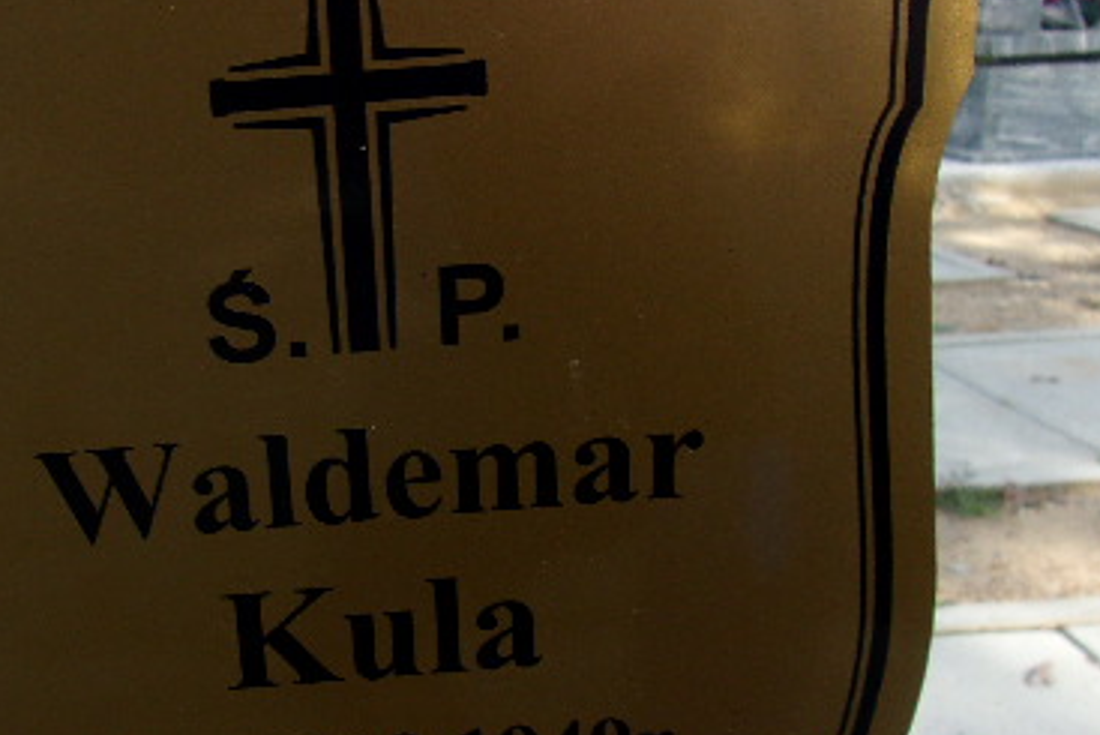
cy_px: 438
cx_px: 321
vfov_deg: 27.5
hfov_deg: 39.6
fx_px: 1498
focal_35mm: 49
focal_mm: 4.9
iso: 80
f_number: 10.4
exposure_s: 1/38
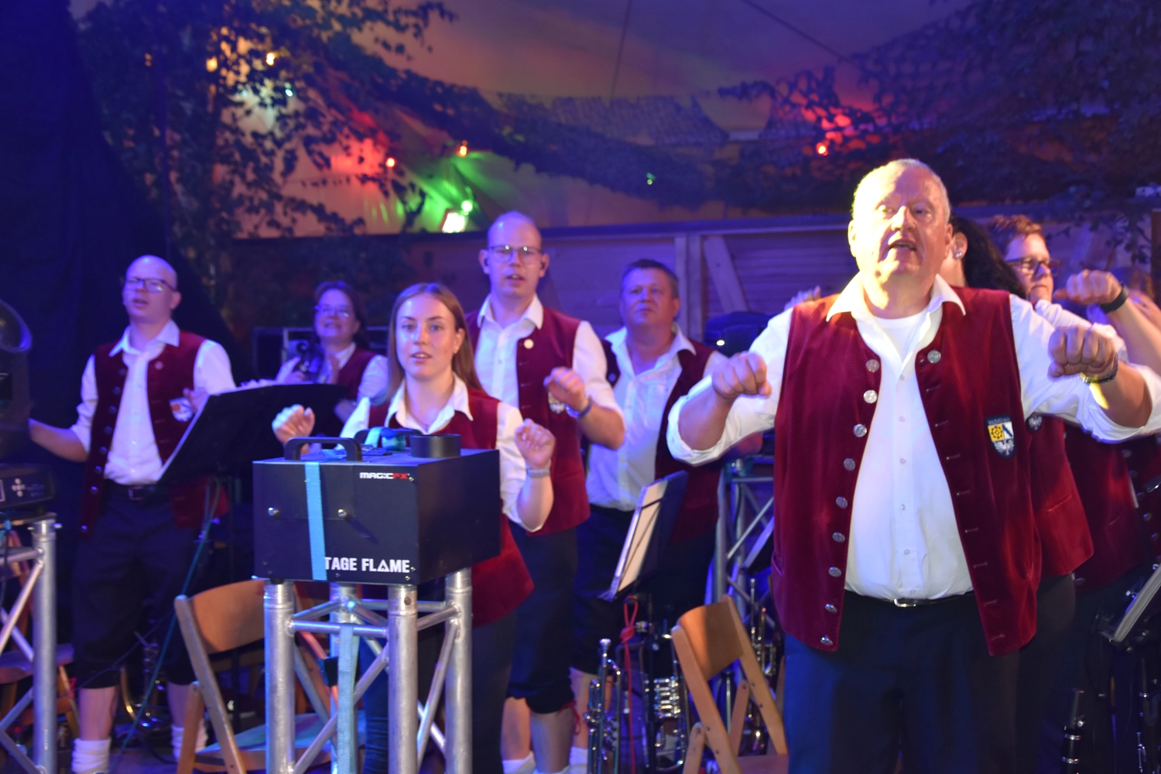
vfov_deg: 28.1
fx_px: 1548
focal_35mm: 48
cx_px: 580
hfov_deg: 41.1
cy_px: 387
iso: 900
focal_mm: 32
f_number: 4.2
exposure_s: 1/60
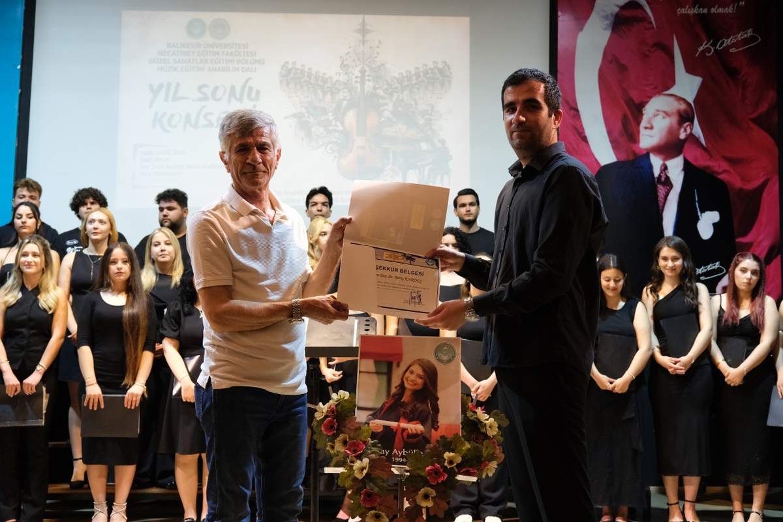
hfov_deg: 44.5
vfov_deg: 30.5
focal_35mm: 44
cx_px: 392
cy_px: 261
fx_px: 957
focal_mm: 29.2
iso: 2500
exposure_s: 1/56
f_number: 4
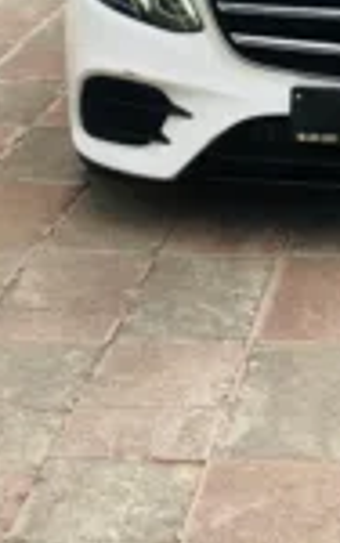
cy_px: -105
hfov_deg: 9.5
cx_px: 401
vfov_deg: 14.9
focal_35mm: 136
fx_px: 2012
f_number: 1.78
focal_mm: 6.86
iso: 80
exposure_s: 1/1258
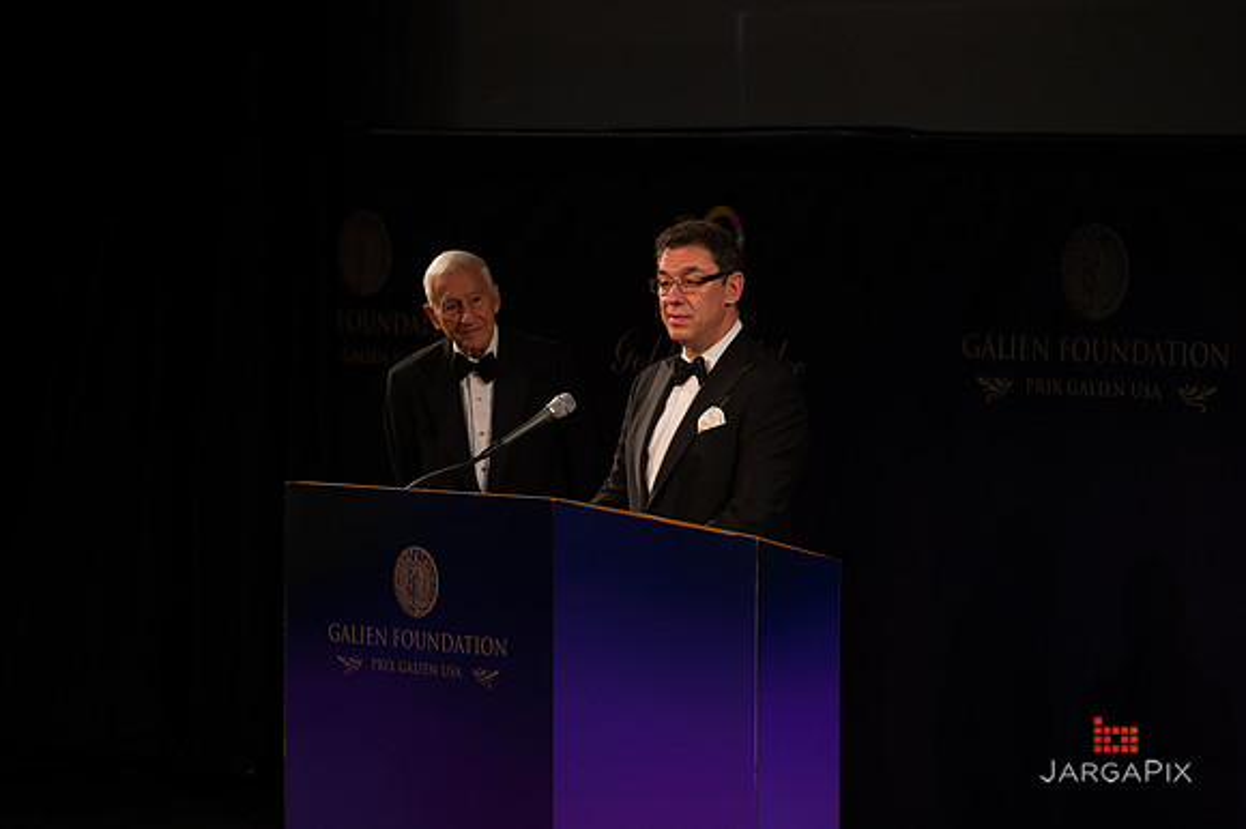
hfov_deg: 10.3
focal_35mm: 200
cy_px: 414
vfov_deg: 6.9
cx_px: 623
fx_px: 6918
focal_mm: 200
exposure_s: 1/200
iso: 1600
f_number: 4
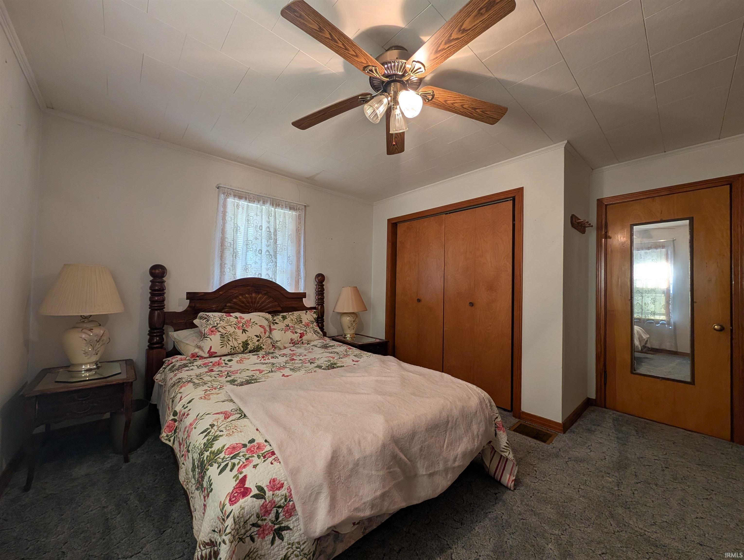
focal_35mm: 12
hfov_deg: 110.5
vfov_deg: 94.6
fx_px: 258
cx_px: 372
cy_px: 280
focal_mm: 2.02
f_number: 1.7
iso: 107
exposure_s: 1/60
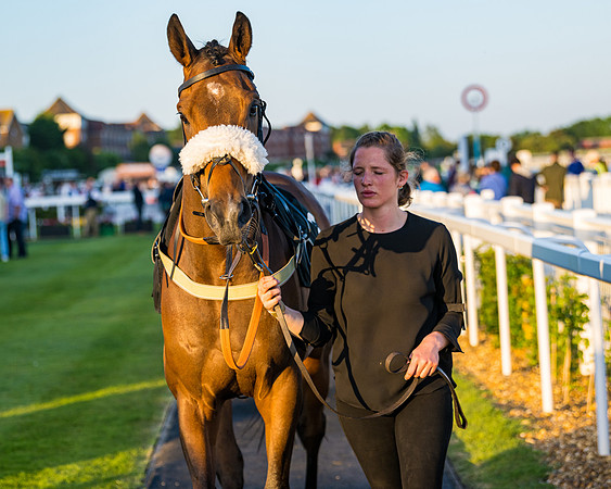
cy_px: 244
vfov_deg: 14.8
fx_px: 1883
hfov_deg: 18.4
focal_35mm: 104
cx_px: 325
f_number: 4
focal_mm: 92
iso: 400
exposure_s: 1/800
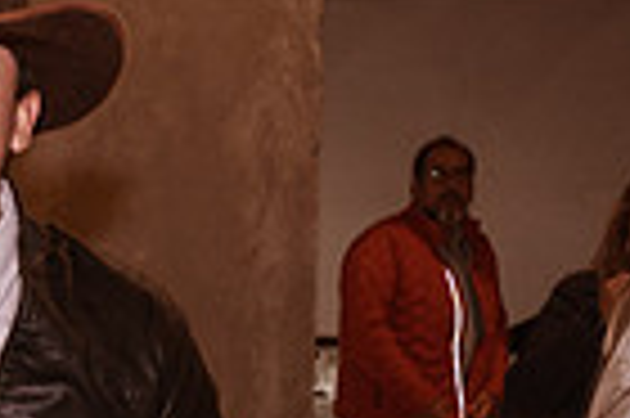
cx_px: -135
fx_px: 1451
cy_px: 452
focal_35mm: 83
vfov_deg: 16.0
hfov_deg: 22.5
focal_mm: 20
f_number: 6.3
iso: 3200
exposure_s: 1/60
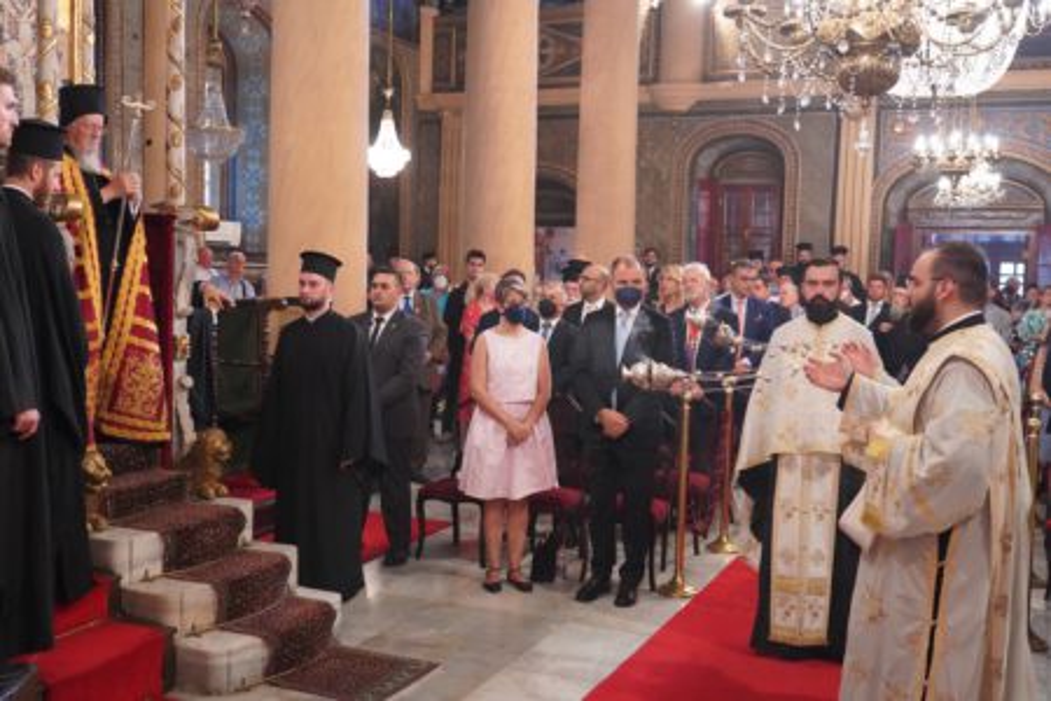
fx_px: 1109
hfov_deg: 50.7
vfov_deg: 35.1
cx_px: 526
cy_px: 350
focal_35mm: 38
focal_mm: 38
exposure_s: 1/160
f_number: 4
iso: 8000
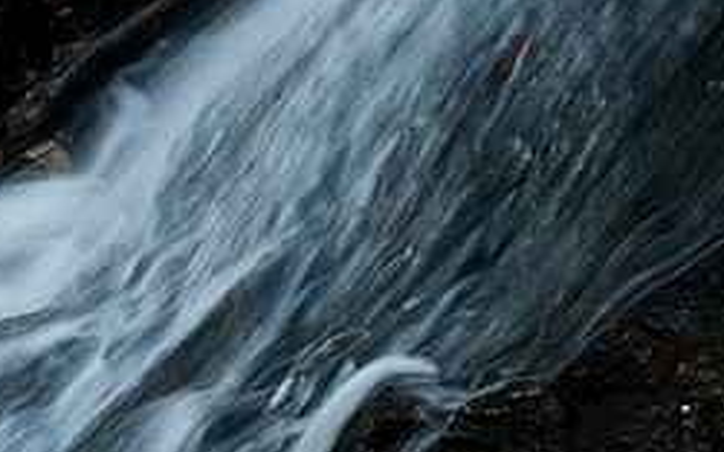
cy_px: 430
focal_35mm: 159
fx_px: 3139
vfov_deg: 8.2
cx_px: -38
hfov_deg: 12.9
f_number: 6.3
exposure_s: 1/6
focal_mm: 45
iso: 200
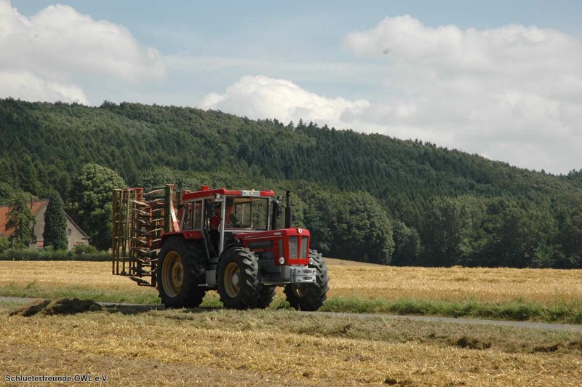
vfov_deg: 13.0
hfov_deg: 19.5
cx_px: 291
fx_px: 1696
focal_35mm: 105
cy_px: 194
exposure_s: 1/400
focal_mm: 70
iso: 400
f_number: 10
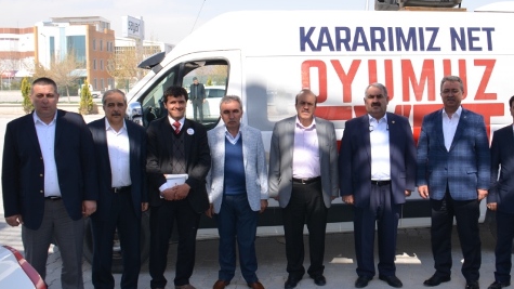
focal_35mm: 38
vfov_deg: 31.2
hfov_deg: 52.4
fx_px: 518
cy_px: 136
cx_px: 307
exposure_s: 1/200
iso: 100
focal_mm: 18
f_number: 6.3
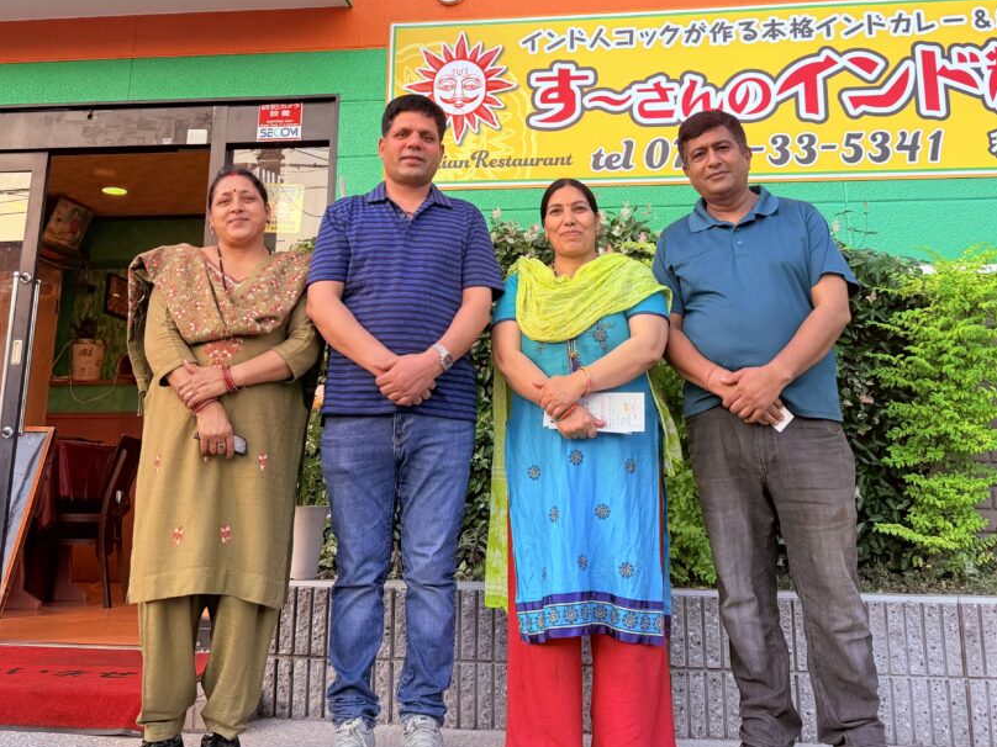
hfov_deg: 49.0
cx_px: 473
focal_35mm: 38
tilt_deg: +14.0
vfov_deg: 37.0
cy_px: 202
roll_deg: -0.8
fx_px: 1094
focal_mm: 6.76
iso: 125
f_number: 1.78
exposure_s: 1/121
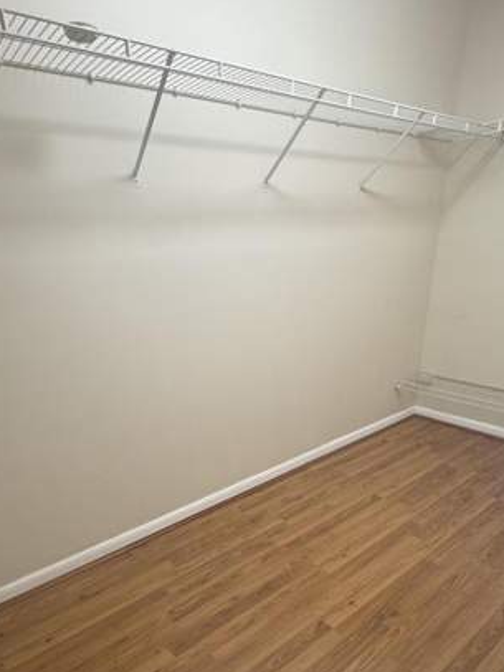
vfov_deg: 74.2
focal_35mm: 22
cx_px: 228
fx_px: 427
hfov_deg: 60.9
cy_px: 444
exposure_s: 1/120
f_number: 2.2
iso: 250
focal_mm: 2.22
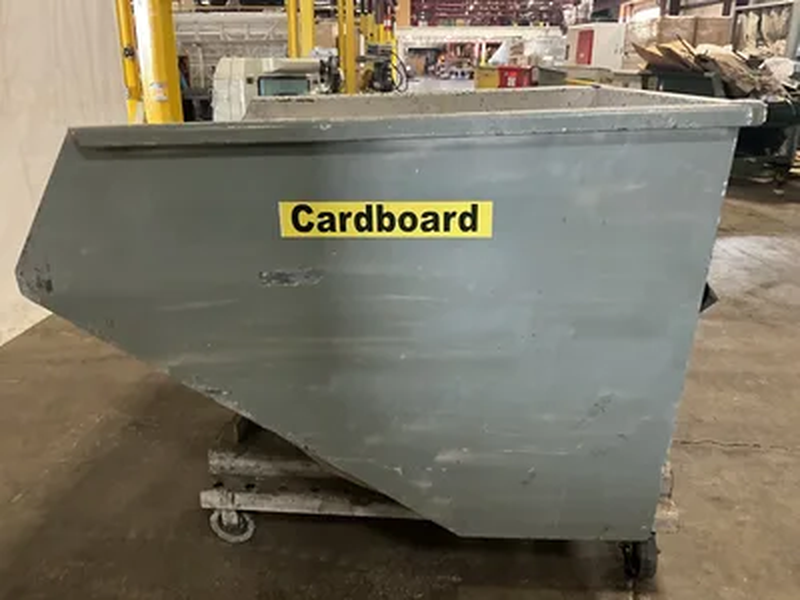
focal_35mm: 29
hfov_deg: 61.7
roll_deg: -0.5
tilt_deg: -20.5
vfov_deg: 48.2
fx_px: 670
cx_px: 400
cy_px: 300
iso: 320
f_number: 1.8
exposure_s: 1/41
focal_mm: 3
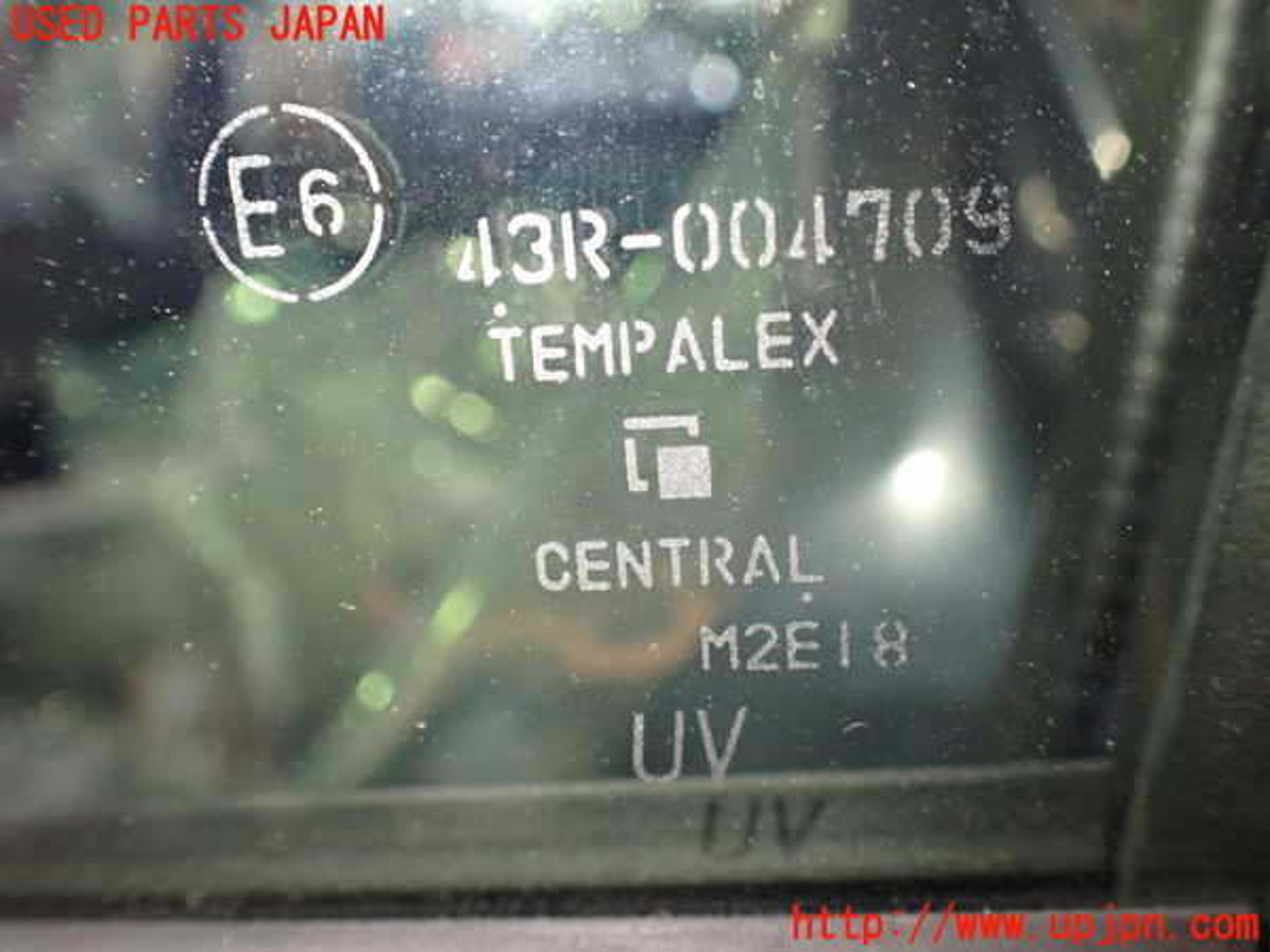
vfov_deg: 46.8
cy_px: 476
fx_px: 1101
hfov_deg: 60.0
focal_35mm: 30
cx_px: 635
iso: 800
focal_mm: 5.4
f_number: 2.3
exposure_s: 1/60
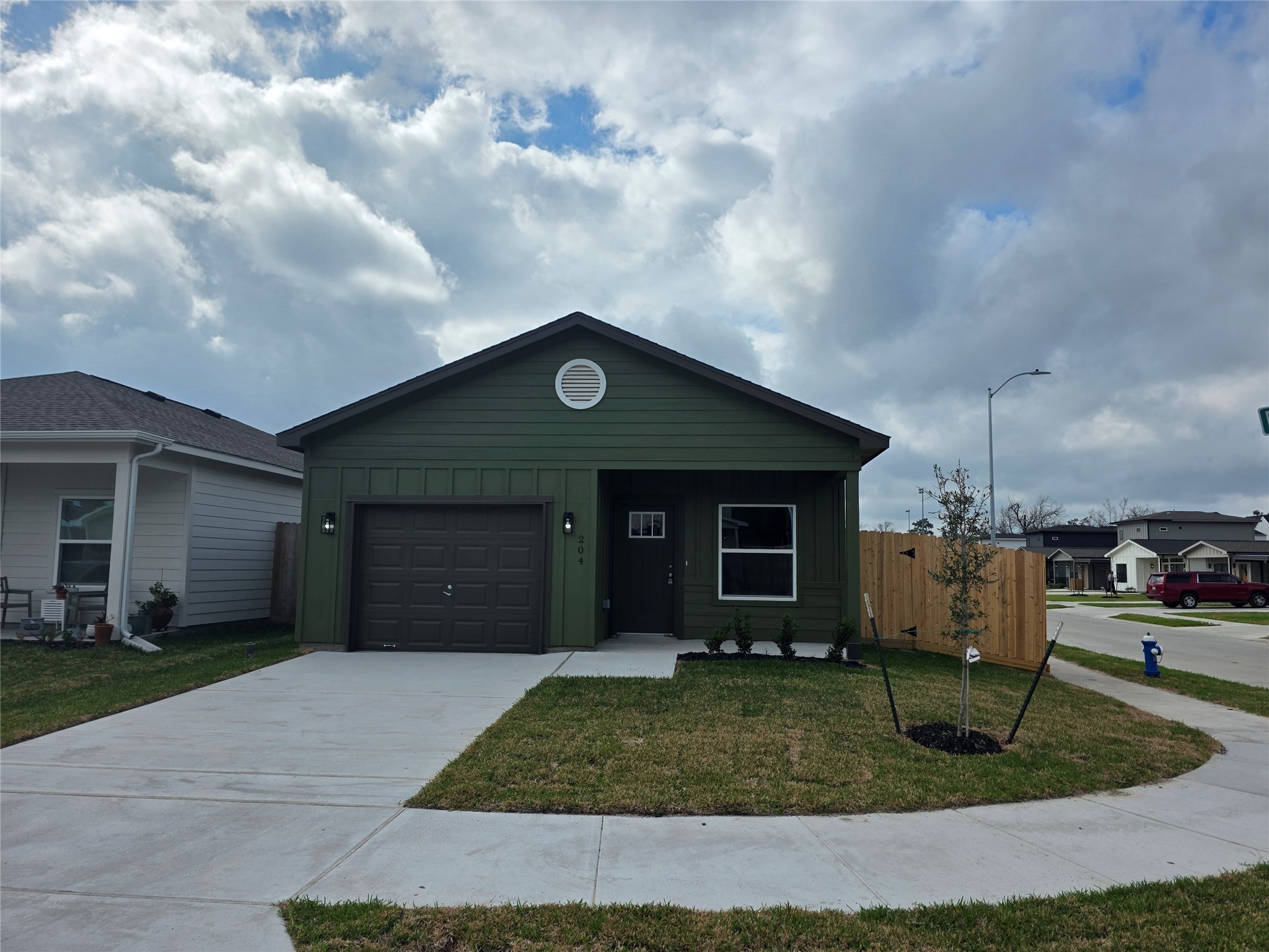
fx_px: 843
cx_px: 634
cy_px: 476
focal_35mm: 23
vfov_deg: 58.9
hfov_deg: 73.9
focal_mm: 6.3
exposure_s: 1/7944
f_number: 1.7
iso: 50
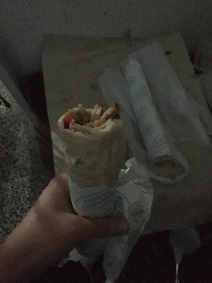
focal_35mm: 29
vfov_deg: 61.7
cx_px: 106
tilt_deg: -68.6
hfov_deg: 48.2
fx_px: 237
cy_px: 142
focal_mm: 4.15
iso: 2000
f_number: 2.2
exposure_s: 1/17
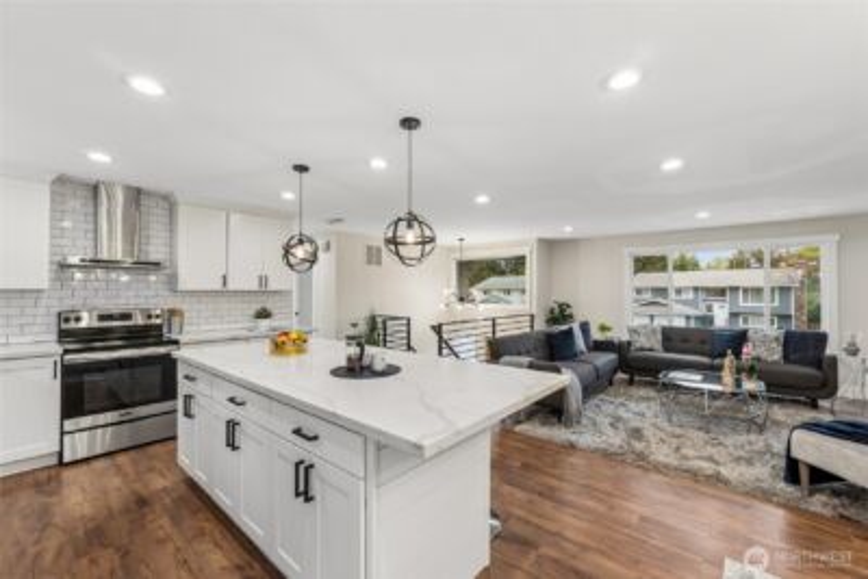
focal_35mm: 15
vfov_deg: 77.4
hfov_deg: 100.4
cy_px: 290
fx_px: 362
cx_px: 434
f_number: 9
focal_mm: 10
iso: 250
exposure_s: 1/10
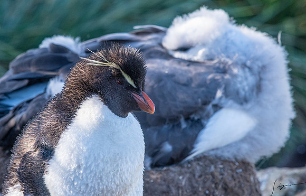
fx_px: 4913
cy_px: 80
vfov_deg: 2.3
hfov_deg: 3.6
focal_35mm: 585
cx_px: 120
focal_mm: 300
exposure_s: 1/640
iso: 800
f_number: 8
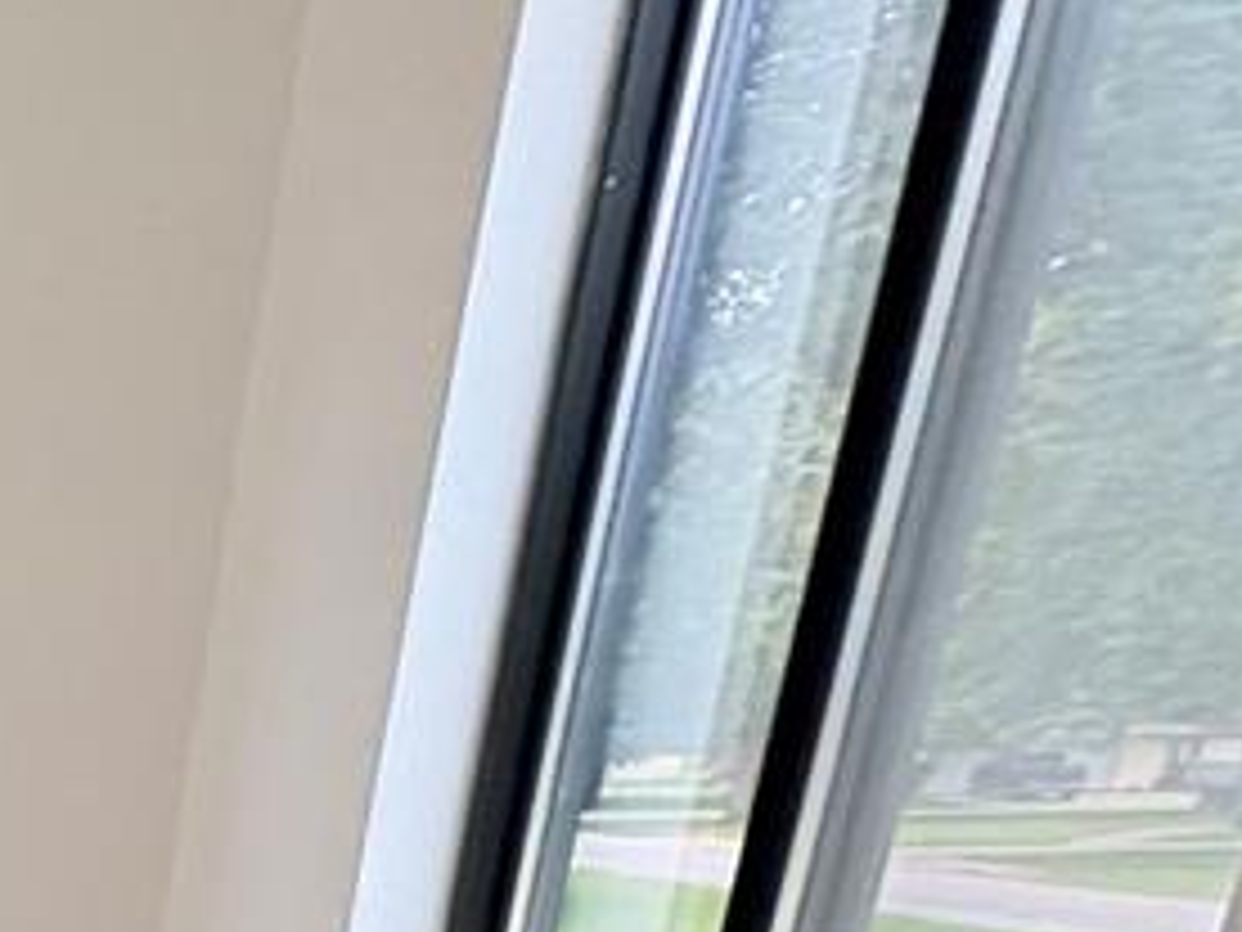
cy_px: 1421
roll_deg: +2.6
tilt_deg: -17.5
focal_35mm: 52
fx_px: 1866
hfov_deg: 21.5
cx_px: -1053
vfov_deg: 22.6
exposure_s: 1/99
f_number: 2.2
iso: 160
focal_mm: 2.22
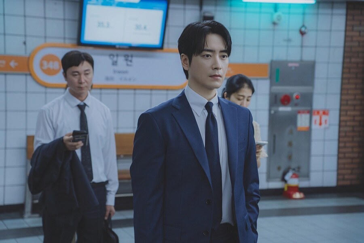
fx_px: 698
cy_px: 122
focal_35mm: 69
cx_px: 182
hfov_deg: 29.2
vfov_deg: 19.7
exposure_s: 1/125
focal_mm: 69
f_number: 4
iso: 2000
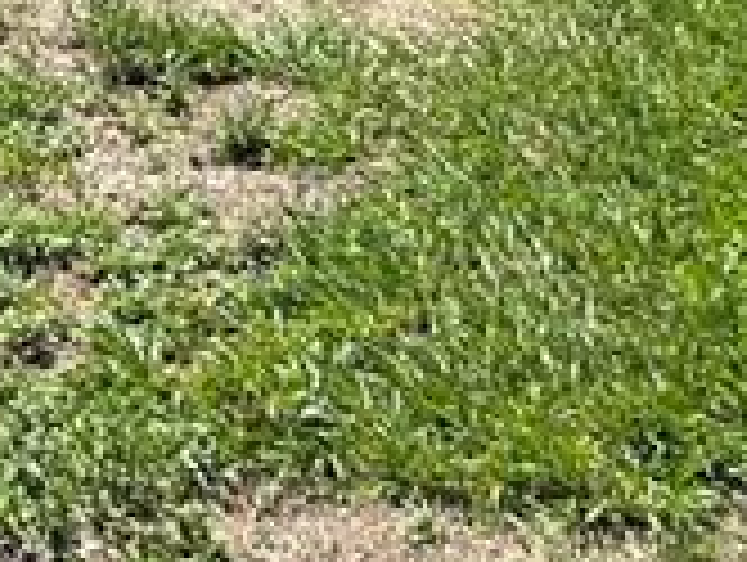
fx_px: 3458
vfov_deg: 8.0
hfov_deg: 11.0
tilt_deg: +8.8
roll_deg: +2.1
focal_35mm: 160
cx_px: -864
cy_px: -1102
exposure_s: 1/2304
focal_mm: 4.2
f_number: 1.6
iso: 32
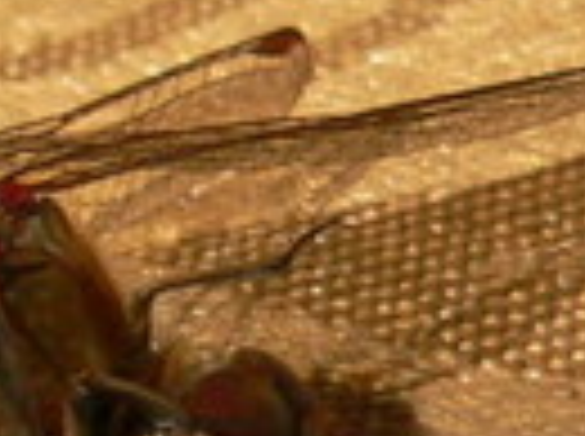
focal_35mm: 691
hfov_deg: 2.8
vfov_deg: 2.1
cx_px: -920
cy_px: 544
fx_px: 11656
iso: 80
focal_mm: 17.4
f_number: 5.6
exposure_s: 1/640
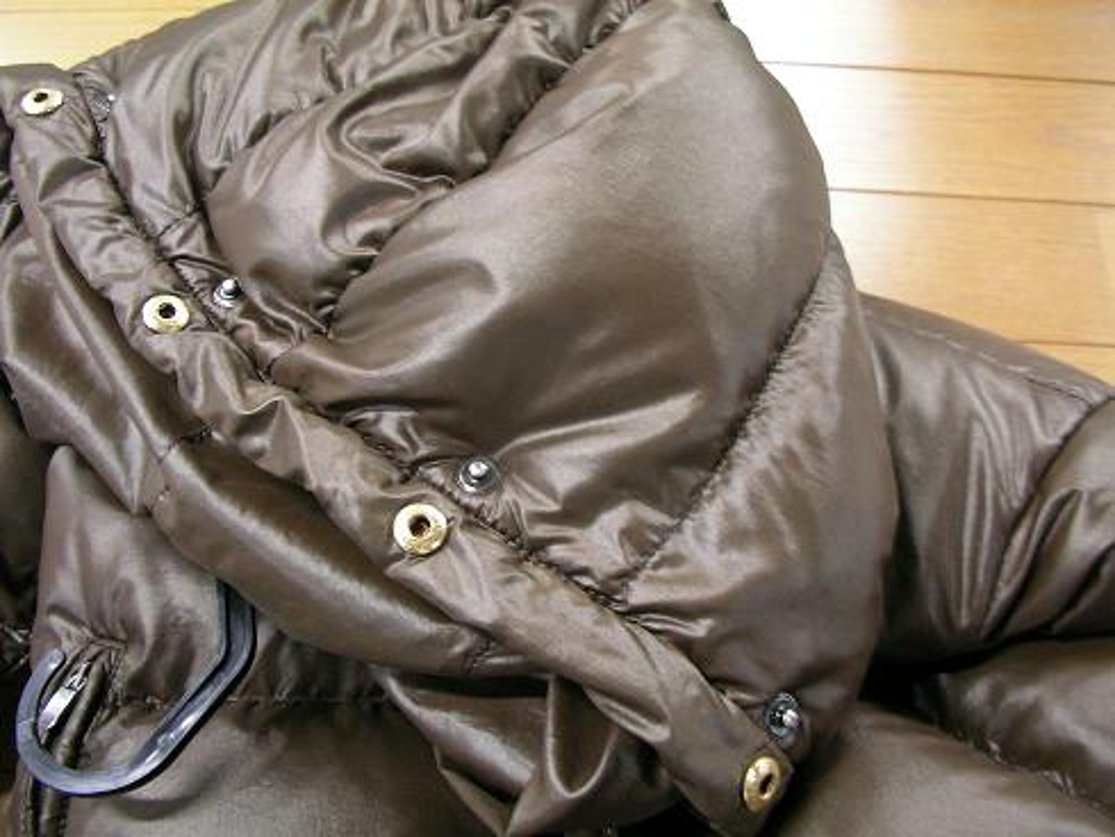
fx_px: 1225
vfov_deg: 37.8
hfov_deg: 49.0
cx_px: 558
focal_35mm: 38
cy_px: 418
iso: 100
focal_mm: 6
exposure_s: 1/2.2
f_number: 2.9
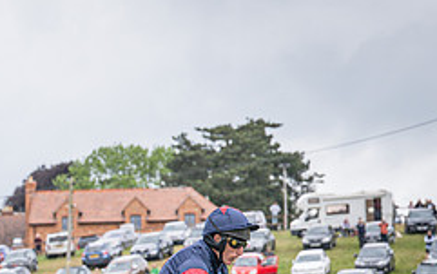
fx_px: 2562
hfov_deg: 9.7
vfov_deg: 6.1
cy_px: 381
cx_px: 26
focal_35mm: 215
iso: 400
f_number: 4
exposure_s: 1/1600
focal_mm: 70
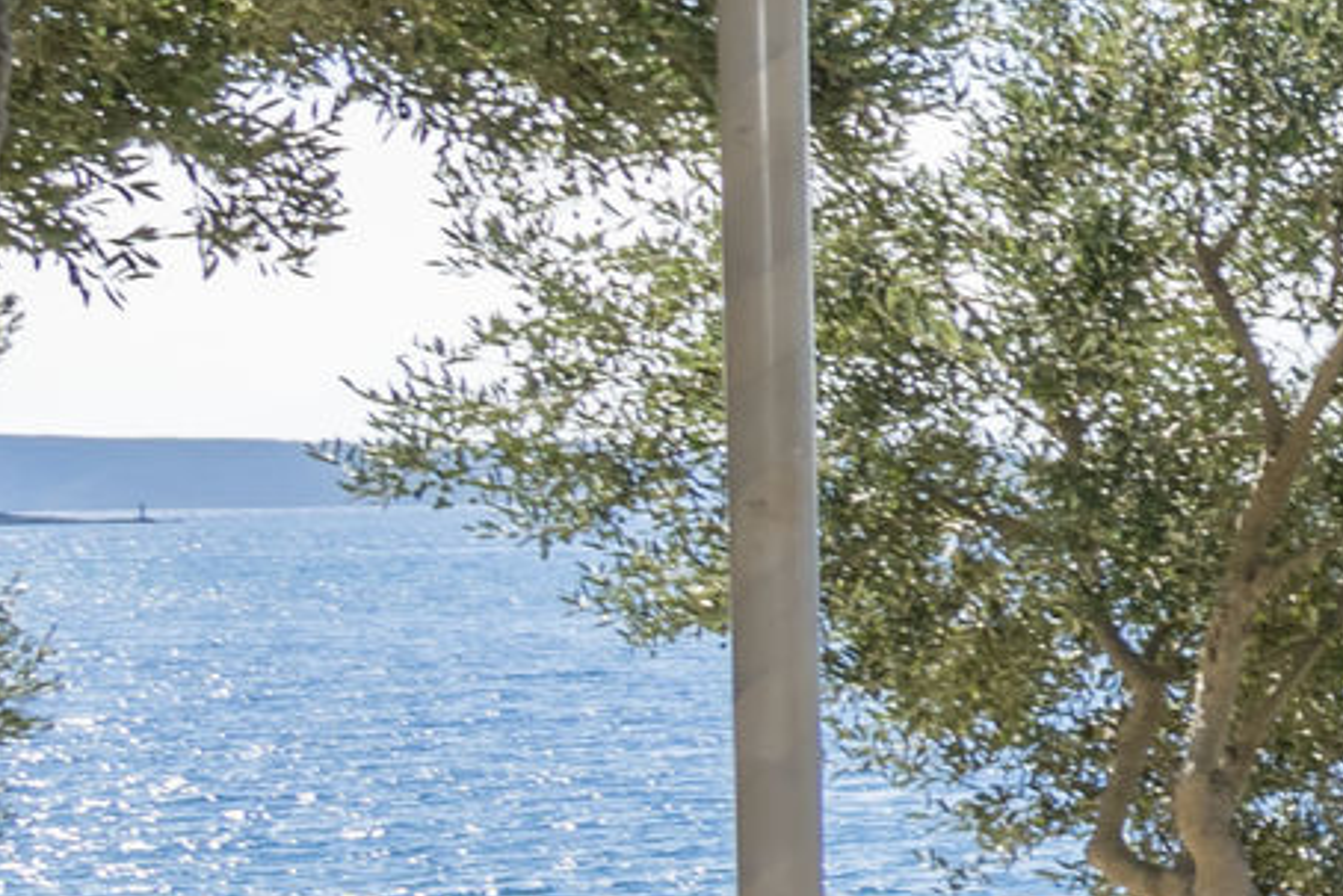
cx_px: 3230
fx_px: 4142
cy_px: 525
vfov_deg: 12.3
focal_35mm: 111
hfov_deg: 13.5
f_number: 8
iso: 100
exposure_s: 1/160
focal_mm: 12
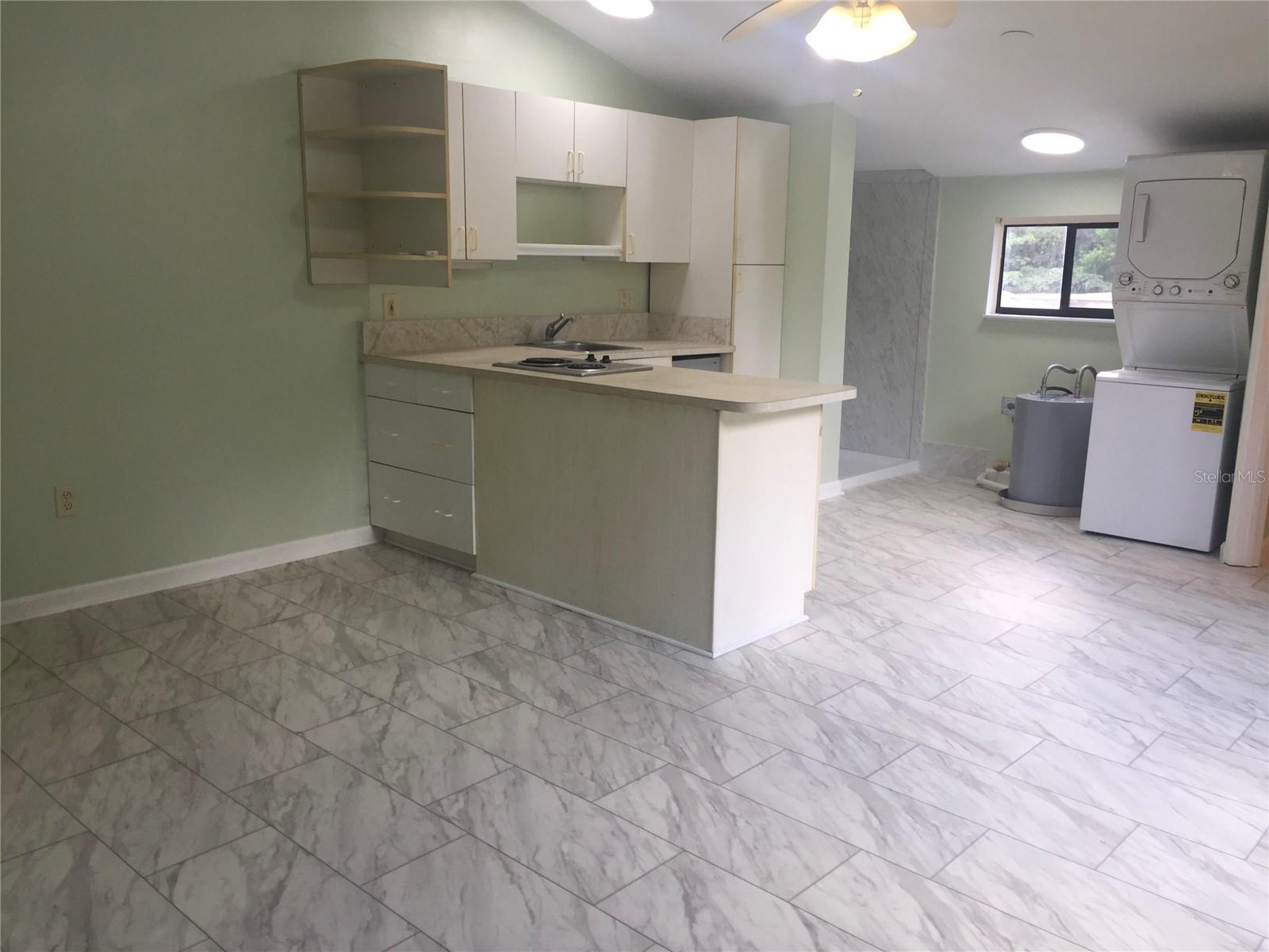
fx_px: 1063
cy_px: 476
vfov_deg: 48.2
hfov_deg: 61.7
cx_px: 634
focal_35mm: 29
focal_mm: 4.15
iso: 40
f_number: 2.2
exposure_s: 1/60
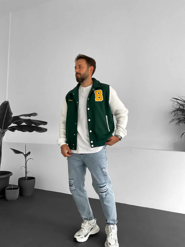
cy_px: 124
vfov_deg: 61.7
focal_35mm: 29
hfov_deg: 48.2
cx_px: 92
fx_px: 207
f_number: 1.8
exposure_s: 1/115
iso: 64
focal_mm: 3
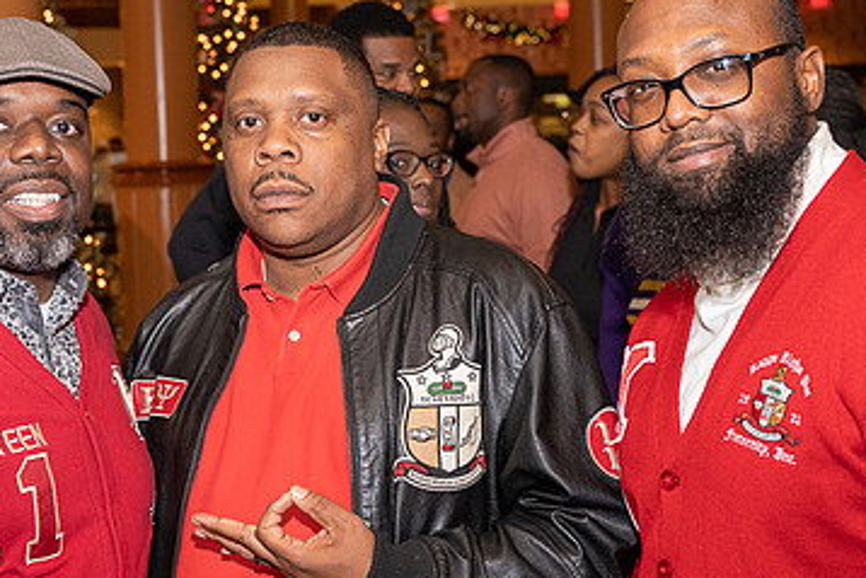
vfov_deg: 20.0
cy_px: 378
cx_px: 269
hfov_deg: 29.4
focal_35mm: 68
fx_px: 1636
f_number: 3.5
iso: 1600
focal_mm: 28
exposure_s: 1/100
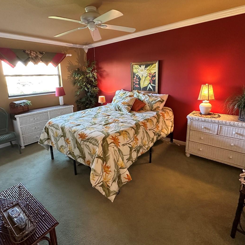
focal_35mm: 19
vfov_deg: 77.4
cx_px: 114
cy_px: 108
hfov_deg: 77.6
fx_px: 152
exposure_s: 1/60
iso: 320
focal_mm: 2.22
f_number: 2.2
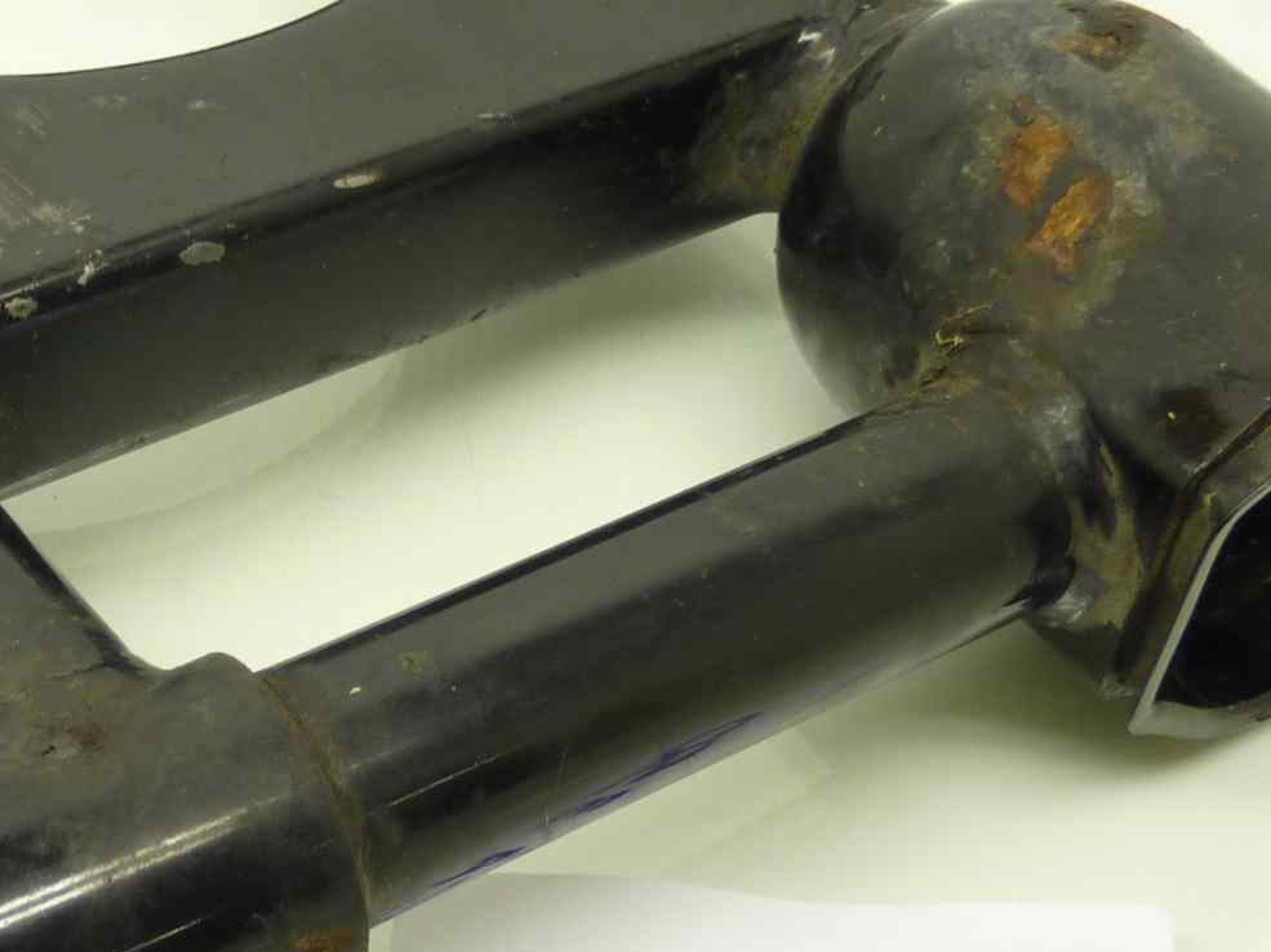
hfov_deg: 29.3
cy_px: 372
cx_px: 310
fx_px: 2386
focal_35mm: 65
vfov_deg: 22.5
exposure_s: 1/15
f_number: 3.3
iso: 80
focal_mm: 4.1
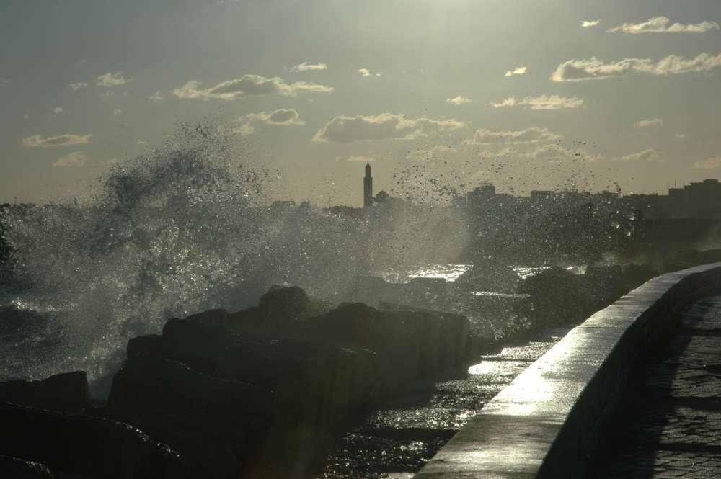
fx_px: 2101
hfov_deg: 19.5
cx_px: 360
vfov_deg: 13.0
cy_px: 240
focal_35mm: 105
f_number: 22
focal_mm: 70
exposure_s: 1/640
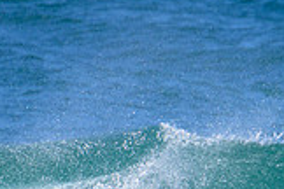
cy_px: 312
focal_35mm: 2856
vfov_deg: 0.5
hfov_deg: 0.7
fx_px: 22529
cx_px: 181
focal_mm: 800
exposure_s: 1/2000
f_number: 11
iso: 800
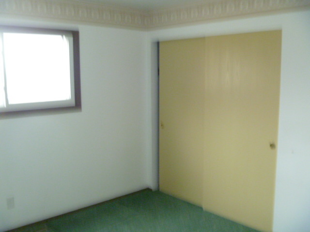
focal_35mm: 35
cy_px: 116
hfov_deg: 52.6
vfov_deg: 40.7
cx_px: 155
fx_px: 313
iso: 400
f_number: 3.5
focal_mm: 6.3
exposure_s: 1/30
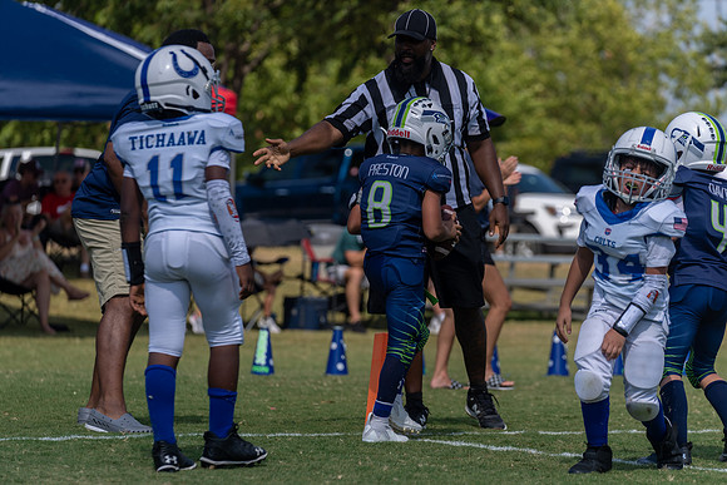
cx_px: 364
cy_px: 242
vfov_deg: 7.8
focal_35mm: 176
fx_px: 3555
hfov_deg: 11.7
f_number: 4
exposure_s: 1/1600
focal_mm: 176
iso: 100
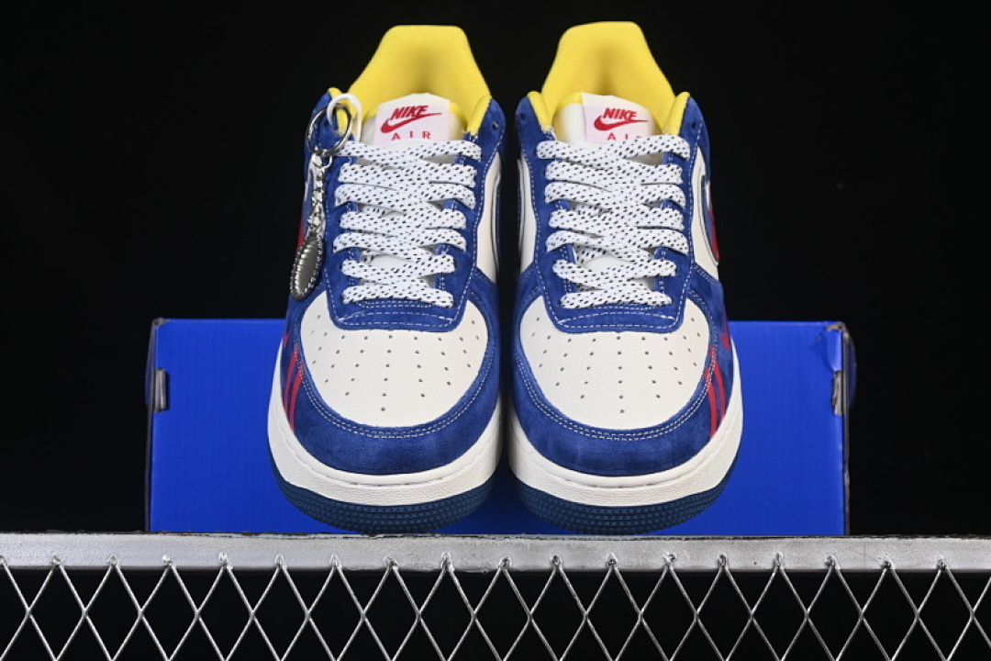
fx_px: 2064
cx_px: 496
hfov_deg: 27.0
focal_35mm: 75
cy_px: 330
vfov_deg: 18.2
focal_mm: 50
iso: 160
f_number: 8
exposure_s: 1/80
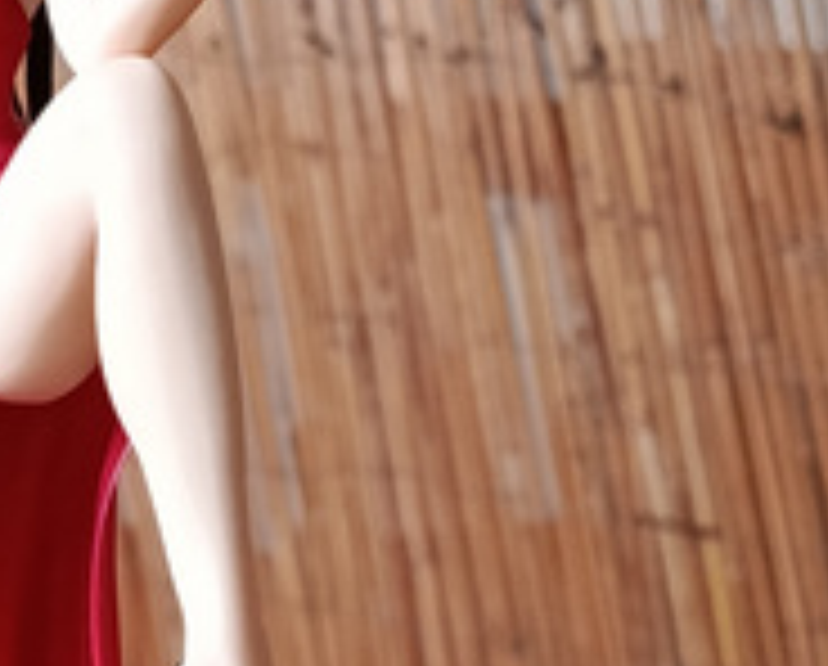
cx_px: 25
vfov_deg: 12.2
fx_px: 3119
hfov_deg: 14.9
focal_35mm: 127
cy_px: 338
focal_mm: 5.24
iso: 1476
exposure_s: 1/25
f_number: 1.7
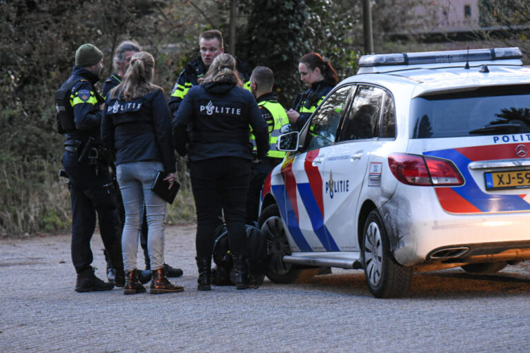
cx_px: 265
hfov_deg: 6.9
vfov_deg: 4.6
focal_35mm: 300
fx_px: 4416
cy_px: 176
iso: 2500
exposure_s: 1/60
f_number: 4
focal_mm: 200
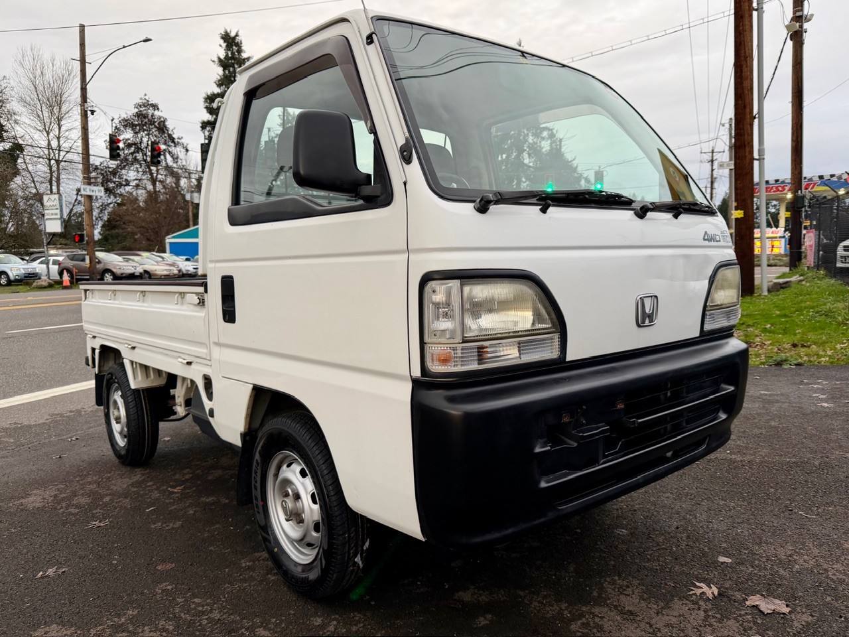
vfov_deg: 56.8
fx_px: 589
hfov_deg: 71.6
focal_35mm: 24
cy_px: 318
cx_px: 424
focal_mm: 6.76
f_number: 1.78
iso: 125
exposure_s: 1/121
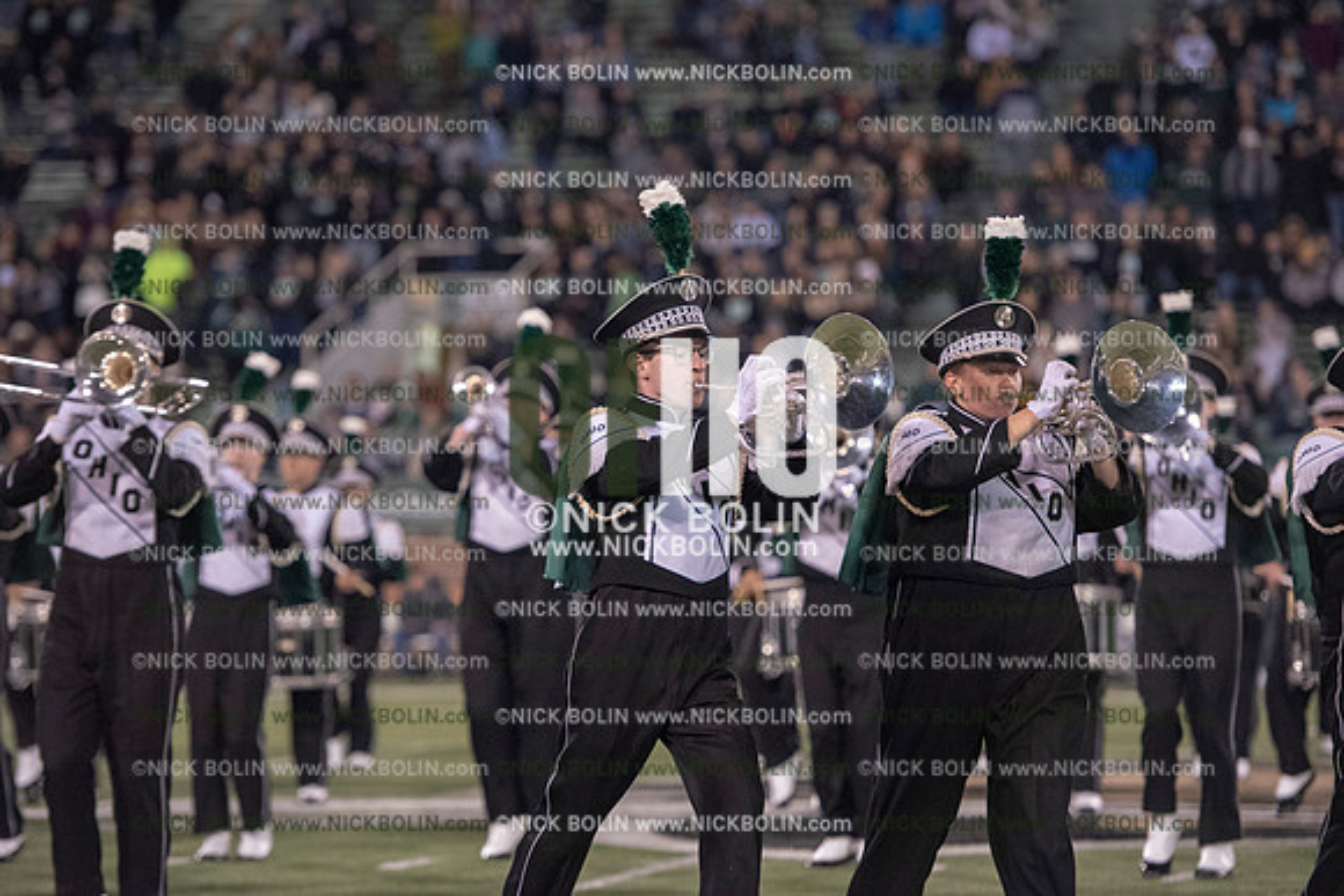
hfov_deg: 12.8
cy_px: 448
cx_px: 672
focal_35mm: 160
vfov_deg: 8.6
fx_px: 5974
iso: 5000
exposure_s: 1/1250
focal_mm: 160
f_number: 3.2
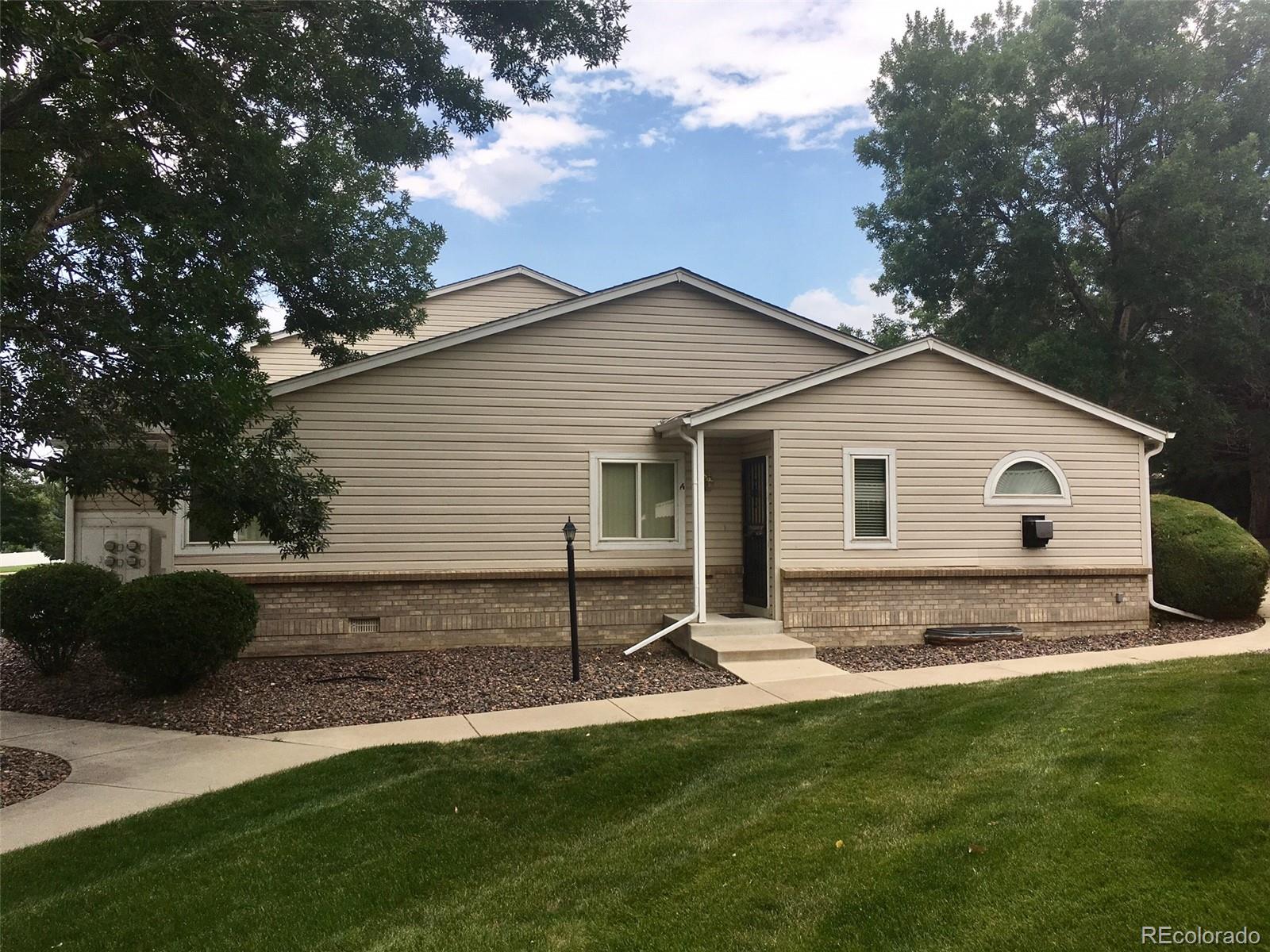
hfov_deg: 61.7
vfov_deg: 48.2
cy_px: 476
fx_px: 1064
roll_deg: +0.6
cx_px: 635
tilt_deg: +2.7
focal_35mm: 29
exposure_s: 1/725
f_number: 2.2
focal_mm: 4.15
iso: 25
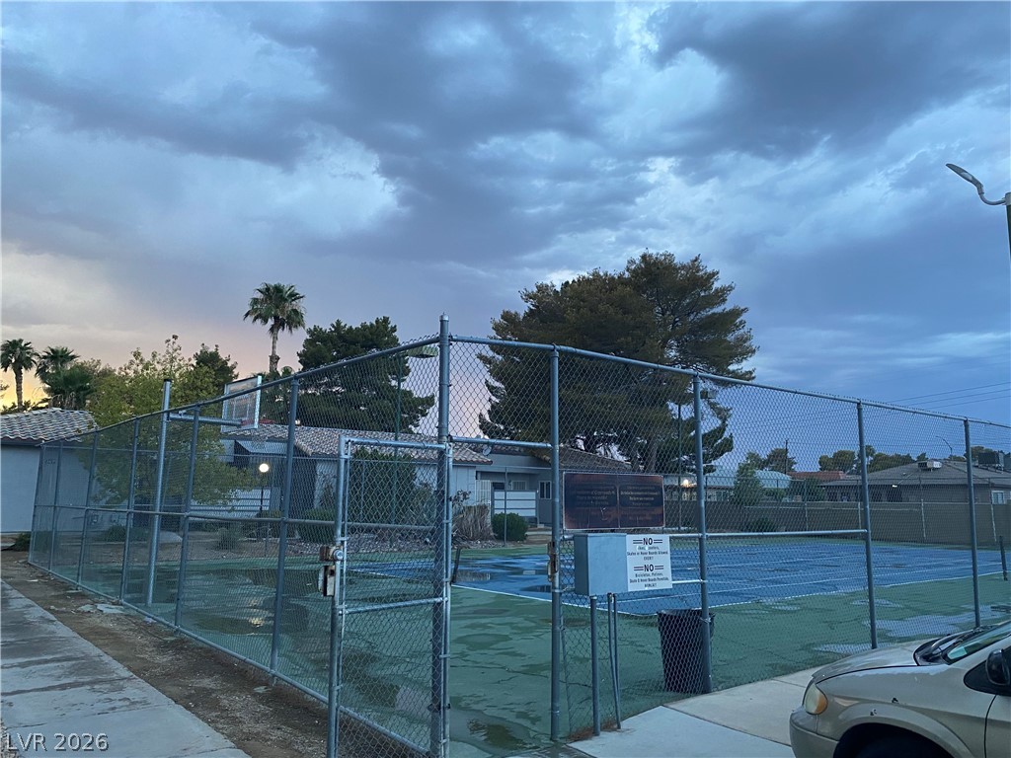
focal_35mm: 26
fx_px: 759
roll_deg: -1.0
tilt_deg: +6.6
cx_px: 506
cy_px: 379
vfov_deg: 53.1
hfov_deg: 67.3
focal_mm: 4.25
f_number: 1.8
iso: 160
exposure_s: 1/60
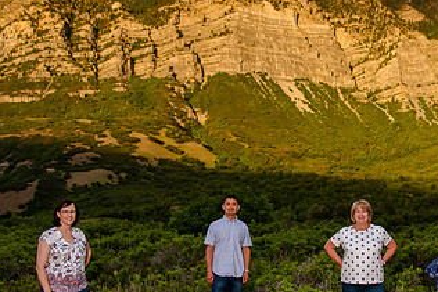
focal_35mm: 55
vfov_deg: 24.5
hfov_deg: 36.0
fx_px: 669
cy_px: 194
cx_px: 279
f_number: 4
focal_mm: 30
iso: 2000
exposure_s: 1/320
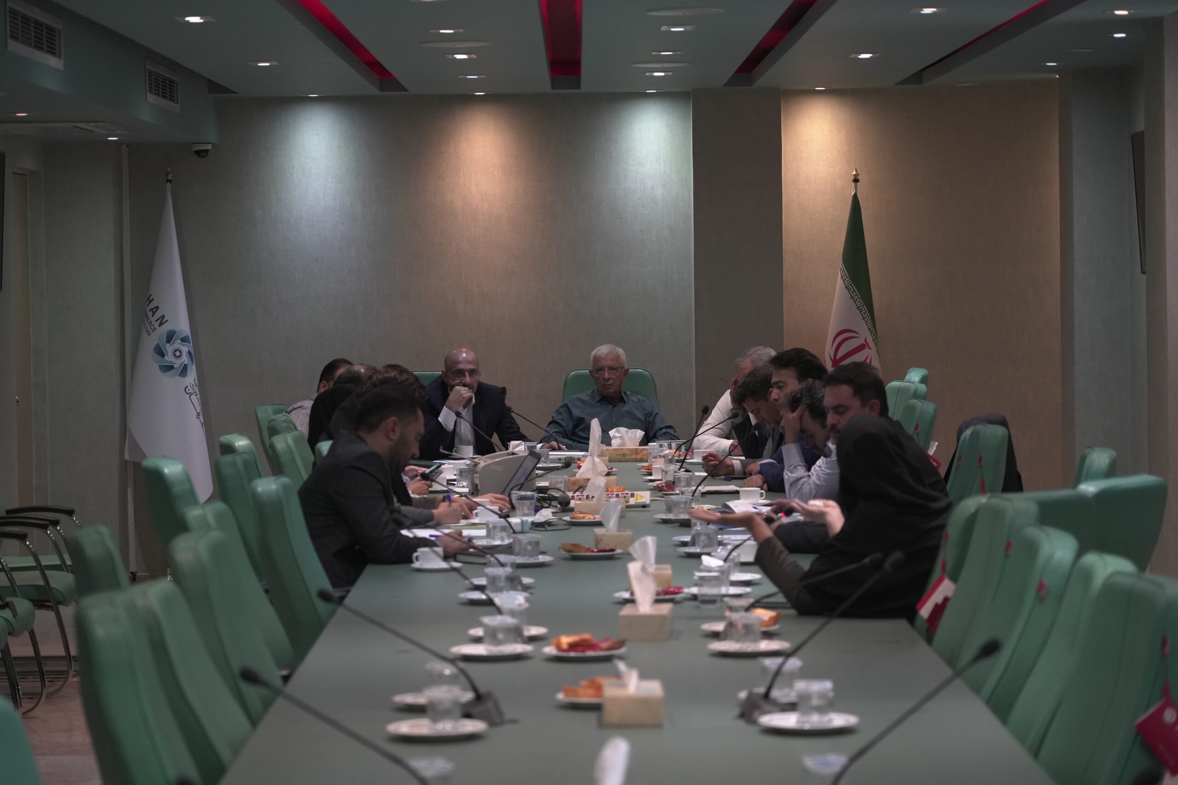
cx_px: 589
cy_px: 392
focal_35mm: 105
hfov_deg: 19.5
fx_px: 3436
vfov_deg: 13.0
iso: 3200
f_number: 4
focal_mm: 105
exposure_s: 1/250
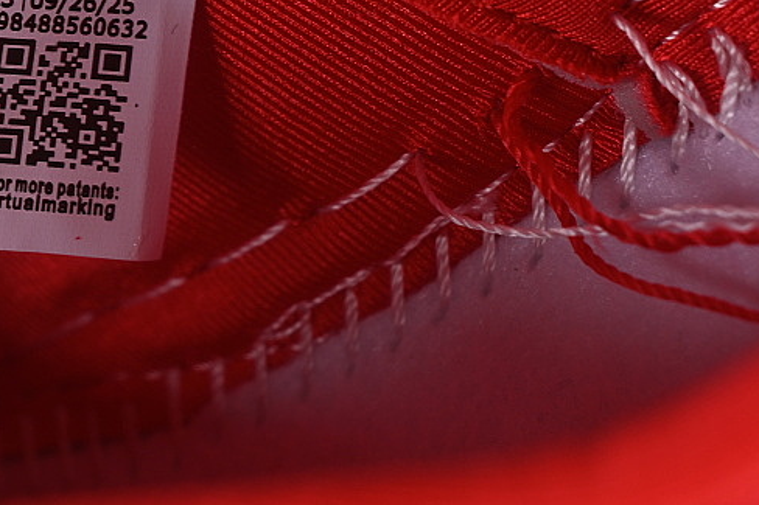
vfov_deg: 8.2
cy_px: 61
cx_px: 86
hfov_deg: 12.3
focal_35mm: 166
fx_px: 3498
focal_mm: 50
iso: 160
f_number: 7.1
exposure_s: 1/80
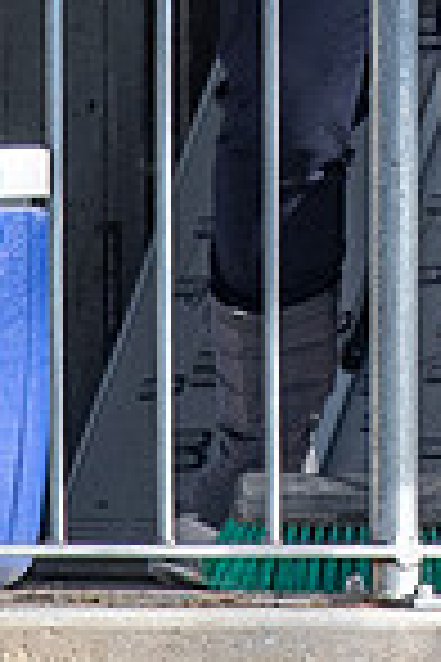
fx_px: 51336
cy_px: -847
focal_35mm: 2794
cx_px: 619
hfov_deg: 0.5
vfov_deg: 0.7
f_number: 5
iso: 280
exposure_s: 1/1000
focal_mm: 200
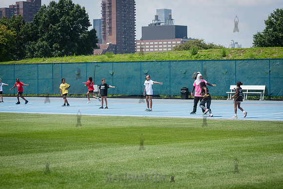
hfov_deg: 17.5
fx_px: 917
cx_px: 142
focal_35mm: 117
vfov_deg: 11.8
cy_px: 94
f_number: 4.5
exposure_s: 1/3200
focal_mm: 112
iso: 400
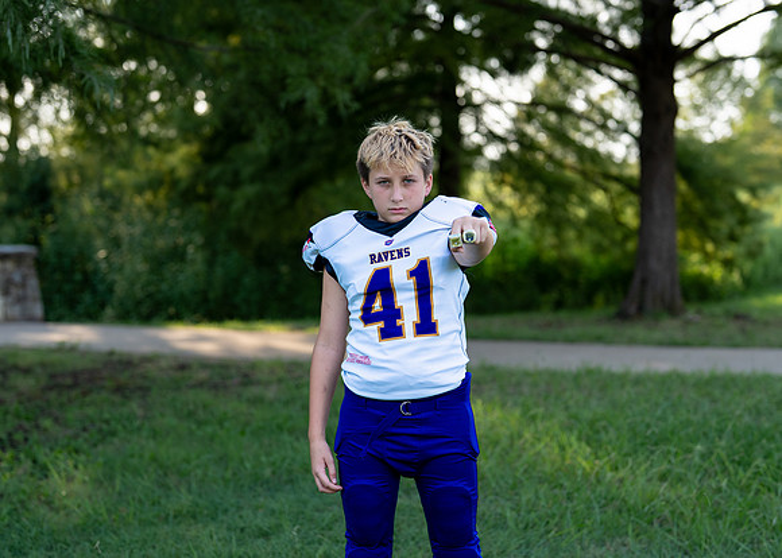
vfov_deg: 22.1
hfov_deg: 30.5
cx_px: 393
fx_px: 1432
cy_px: 276
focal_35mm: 64
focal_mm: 50
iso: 100
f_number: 2
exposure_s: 1/800
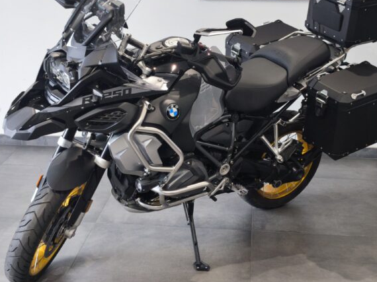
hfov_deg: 31.2
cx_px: 181
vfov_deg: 23.6
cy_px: 108
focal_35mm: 62
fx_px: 675
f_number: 1.6
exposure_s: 1/100
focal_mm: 6.57
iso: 100
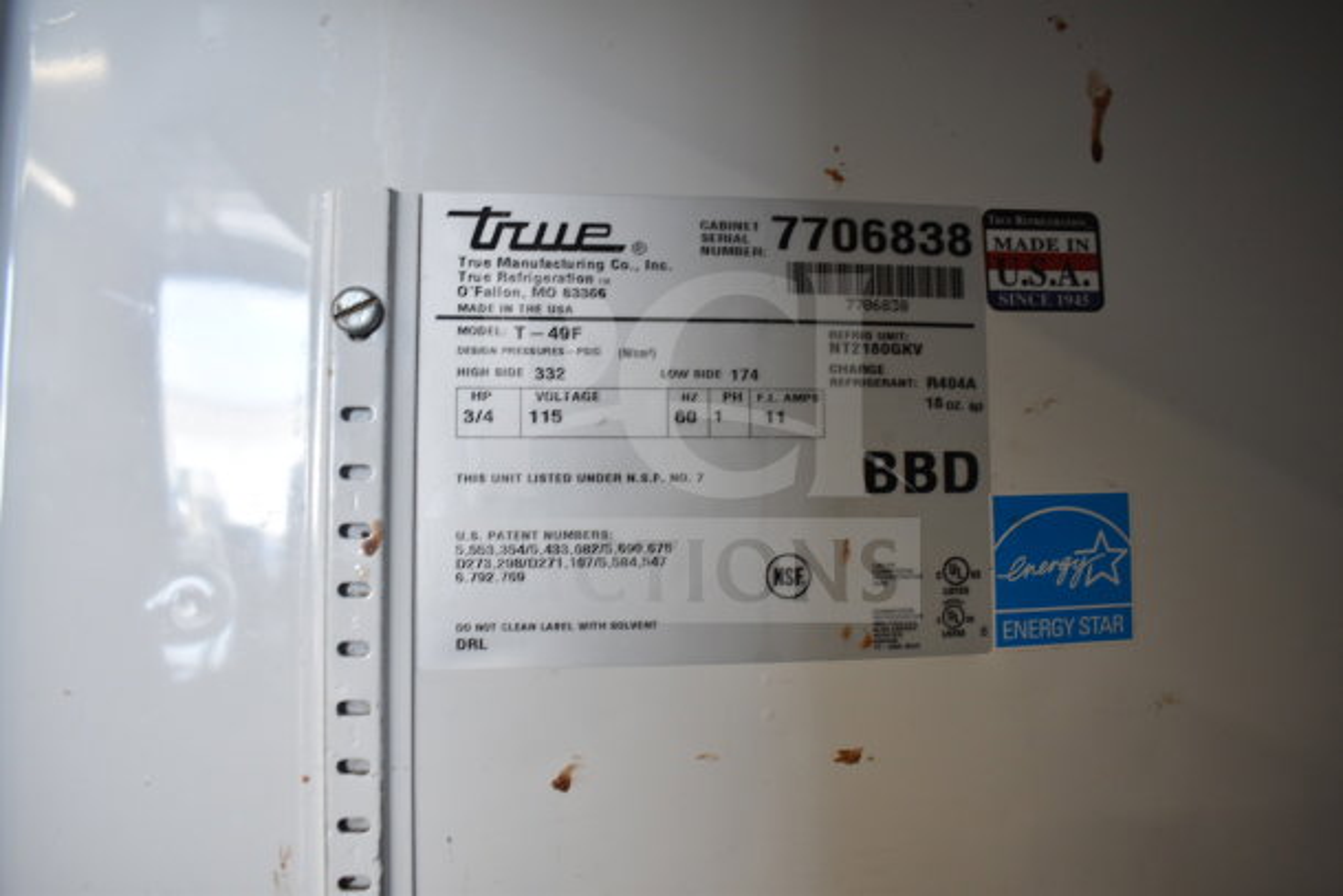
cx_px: 672
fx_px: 1007
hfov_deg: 67.4
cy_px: 448
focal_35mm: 27
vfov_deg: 48.0
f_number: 3.5
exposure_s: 1/30
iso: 250
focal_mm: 18
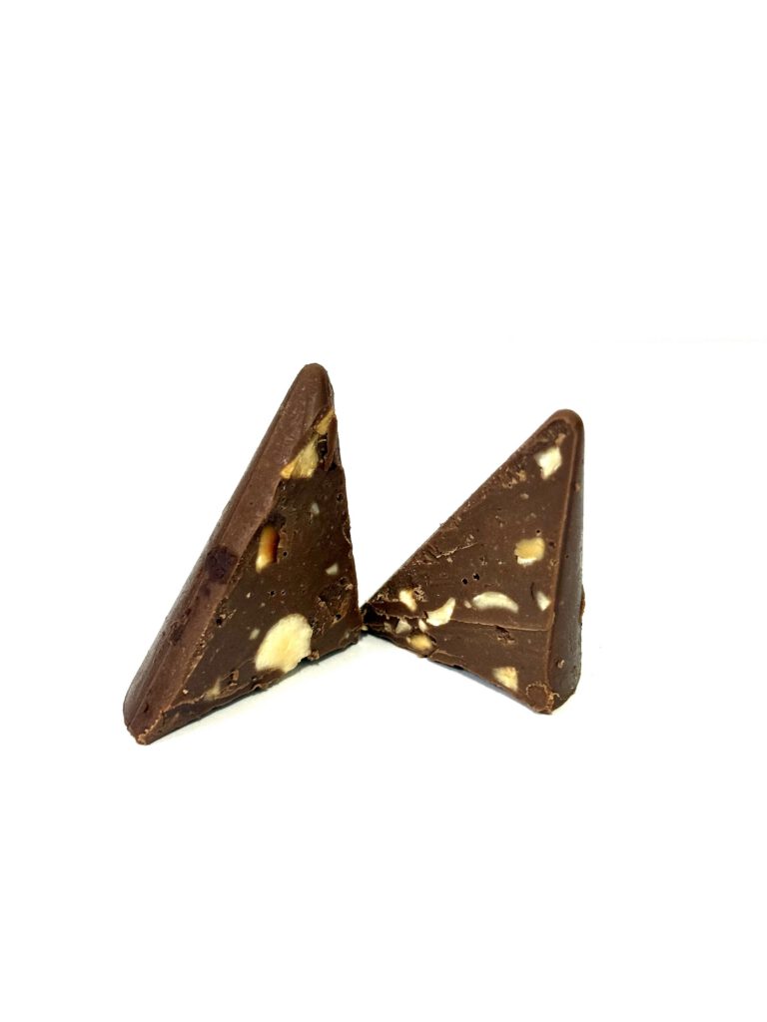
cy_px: 511
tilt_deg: -27.6
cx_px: 384
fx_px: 1418
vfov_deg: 39.7
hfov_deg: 30.3
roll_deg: -0.4
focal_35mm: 48
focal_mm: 6.76
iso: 200
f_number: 1.78
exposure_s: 1/50
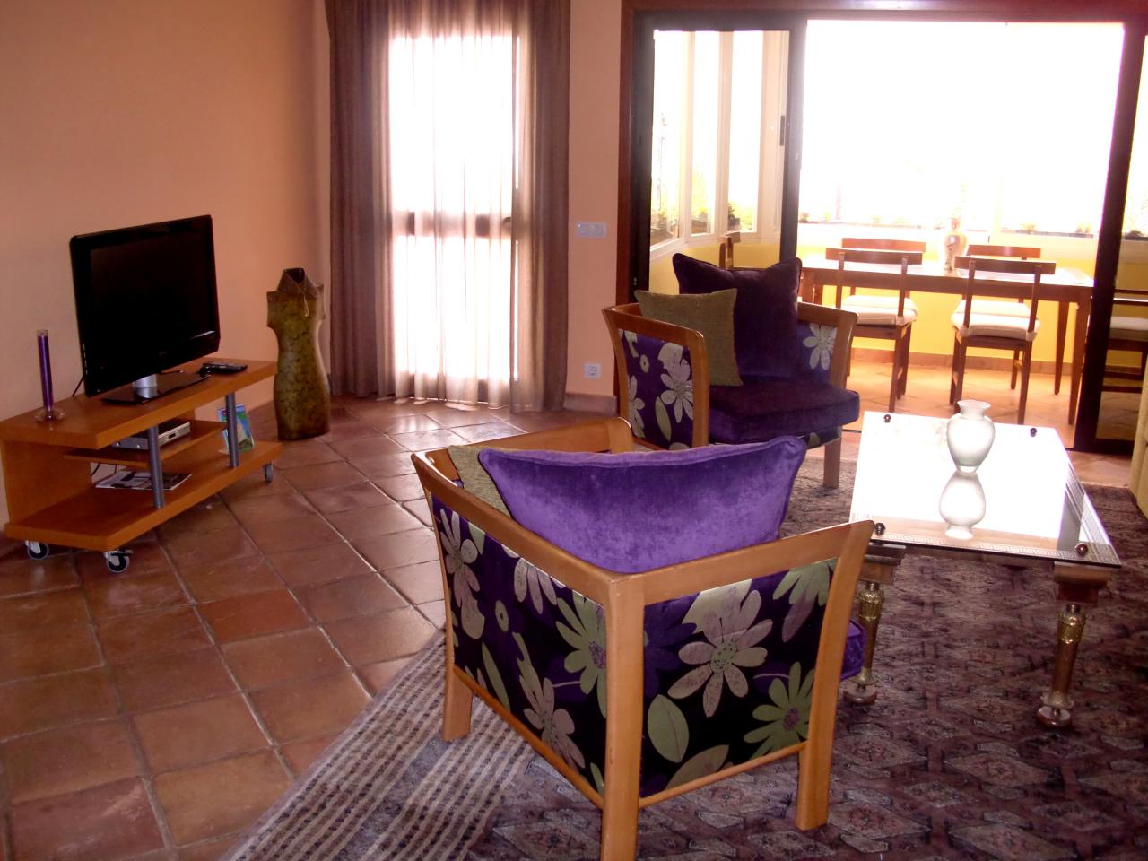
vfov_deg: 39.7
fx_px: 1194
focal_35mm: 36
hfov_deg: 51.4
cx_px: 574
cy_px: 430
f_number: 2.8
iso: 250
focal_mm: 6.3
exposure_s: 1/60
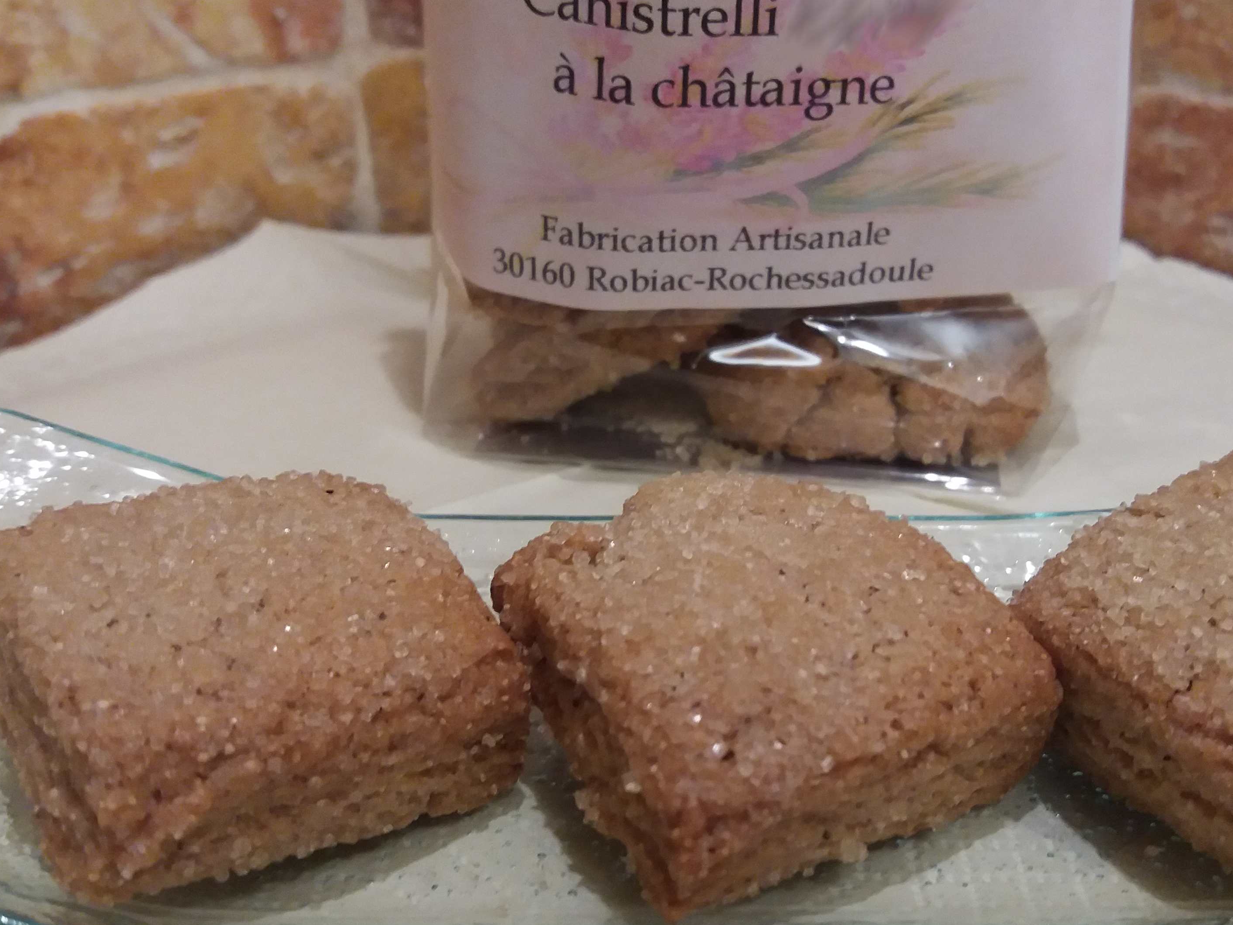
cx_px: 738
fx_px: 1460
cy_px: 473
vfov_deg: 35.1
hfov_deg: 45.5
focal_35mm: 41
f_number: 1.9
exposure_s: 1/17
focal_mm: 3.7
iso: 160
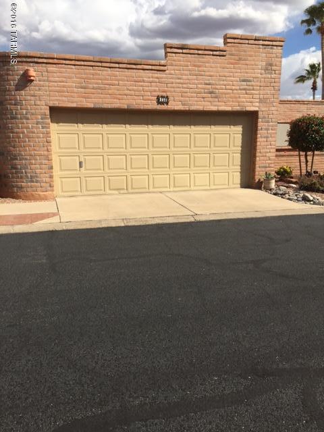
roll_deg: +0.4
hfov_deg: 48.2
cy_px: 216
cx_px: 162
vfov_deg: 61.7
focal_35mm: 29
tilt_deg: -11.8
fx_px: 362
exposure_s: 1/2475
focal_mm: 4.15
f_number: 2.2
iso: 32
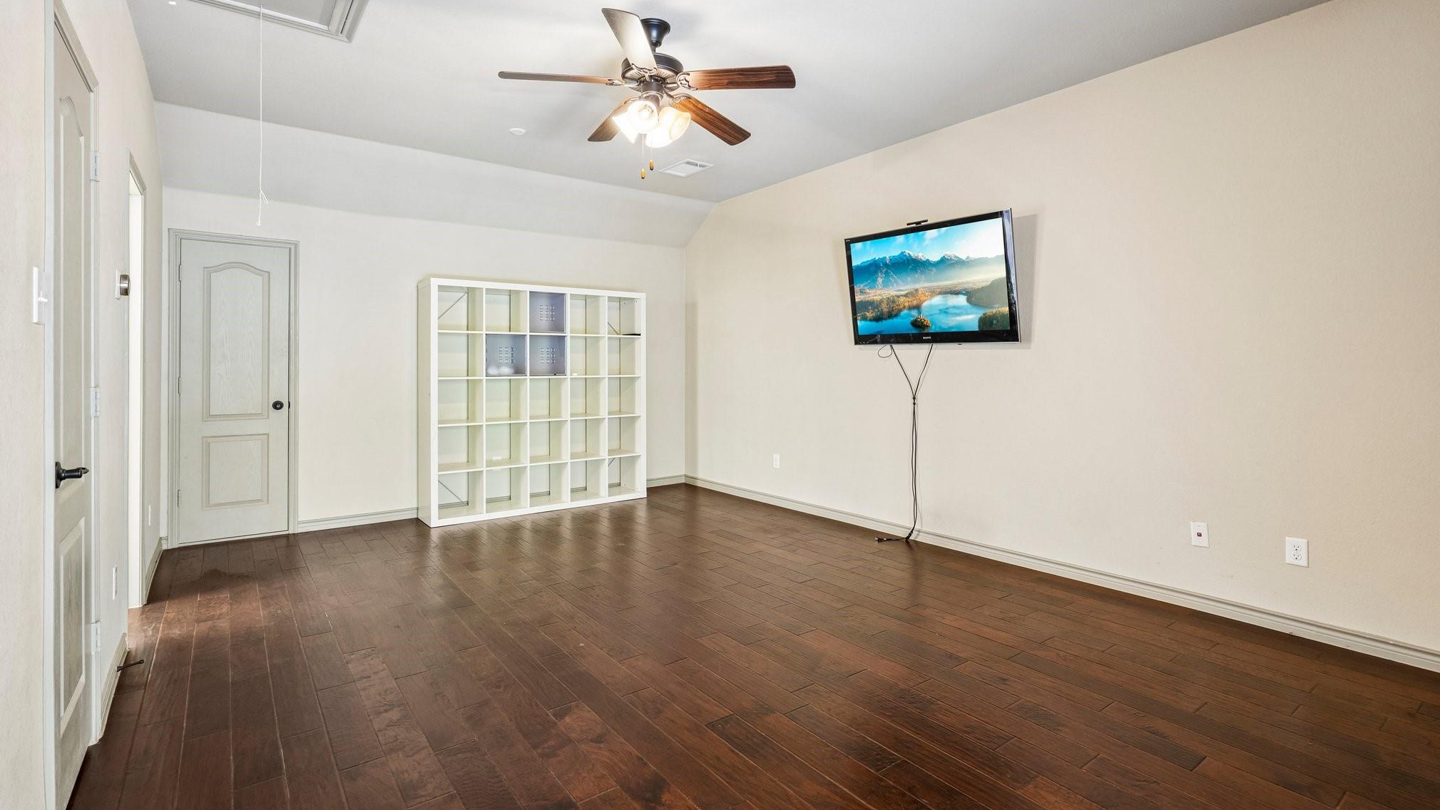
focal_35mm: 17
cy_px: 359
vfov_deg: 63.7
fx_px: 649
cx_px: 713
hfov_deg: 95.9
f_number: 8
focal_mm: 16
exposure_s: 1/1.67
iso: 400
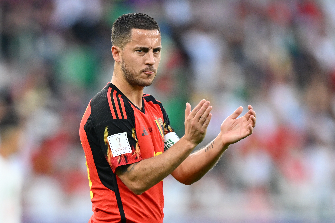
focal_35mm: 400
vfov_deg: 3.4
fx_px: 3722
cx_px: 168
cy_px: 112
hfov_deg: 5.2
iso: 1600
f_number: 2.8
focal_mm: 400
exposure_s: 1/2000
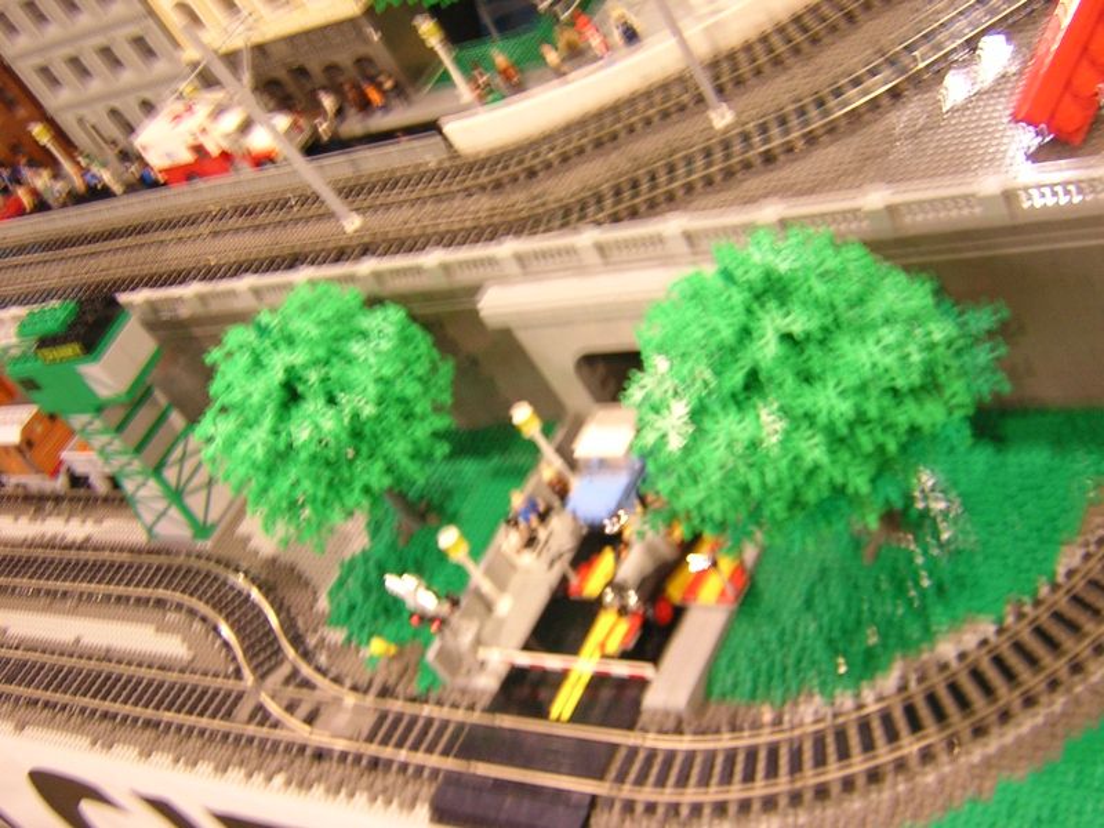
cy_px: 414
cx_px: 552
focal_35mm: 47
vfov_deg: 30.9
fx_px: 1499
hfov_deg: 40.4
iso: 204
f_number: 2.9
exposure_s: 1/6.3
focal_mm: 6.1
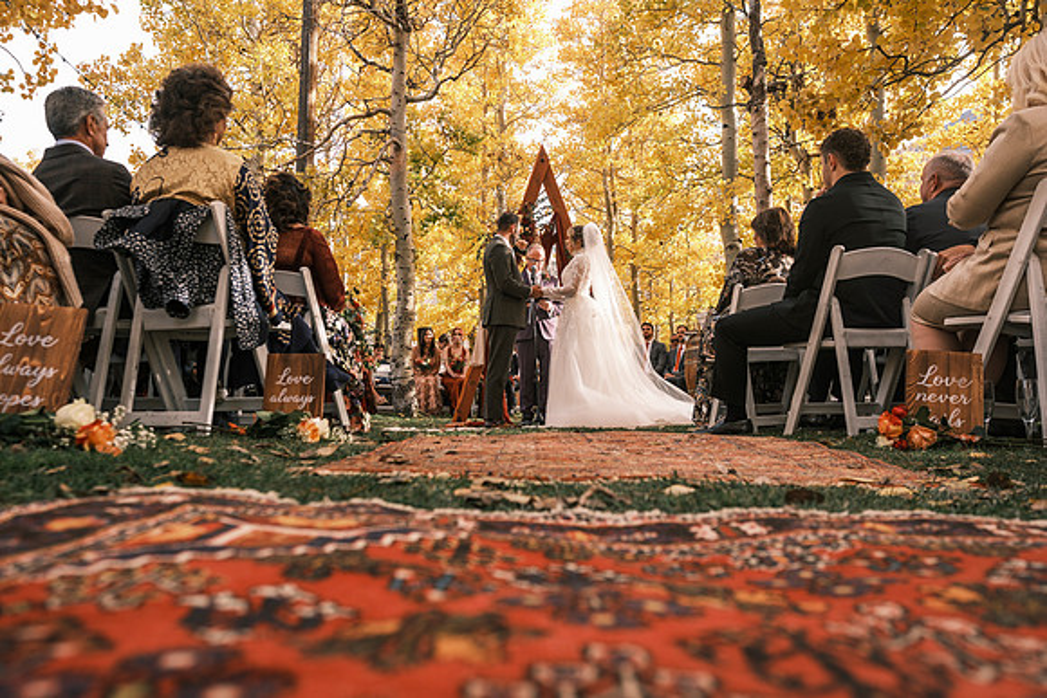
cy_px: 349
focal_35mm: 27
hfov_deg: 67.4
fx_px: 785
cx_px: 524
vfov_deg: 48.0
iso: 160
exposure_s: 1/250
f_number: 3.2
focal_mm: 18
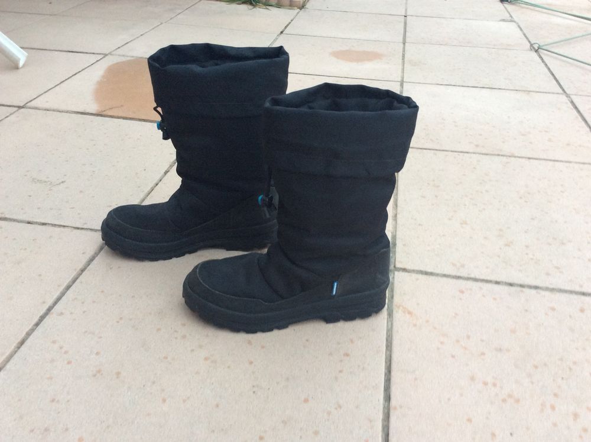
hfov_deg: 56.9
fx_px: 546
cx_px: 296
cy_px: 221
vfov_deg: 44.1
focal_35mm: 32
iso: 100
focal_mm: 3.3
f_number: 2.4
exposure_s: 1/25
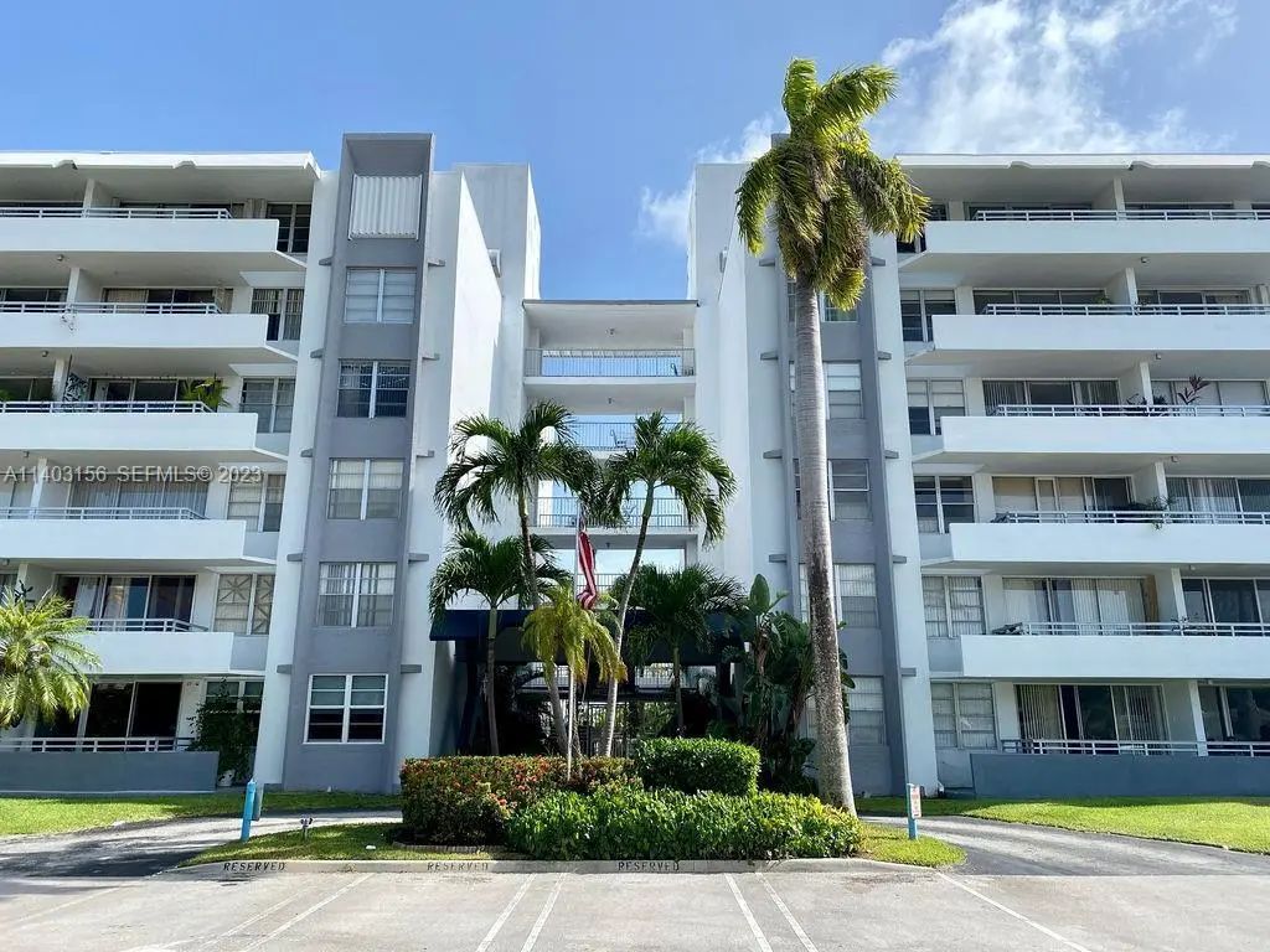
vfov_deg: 53.1
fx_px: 954
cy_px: 476
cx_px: 635
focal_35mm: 26
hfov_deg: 67.3
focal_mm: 4.25
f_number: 1.8
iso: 32
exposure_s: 1/2513
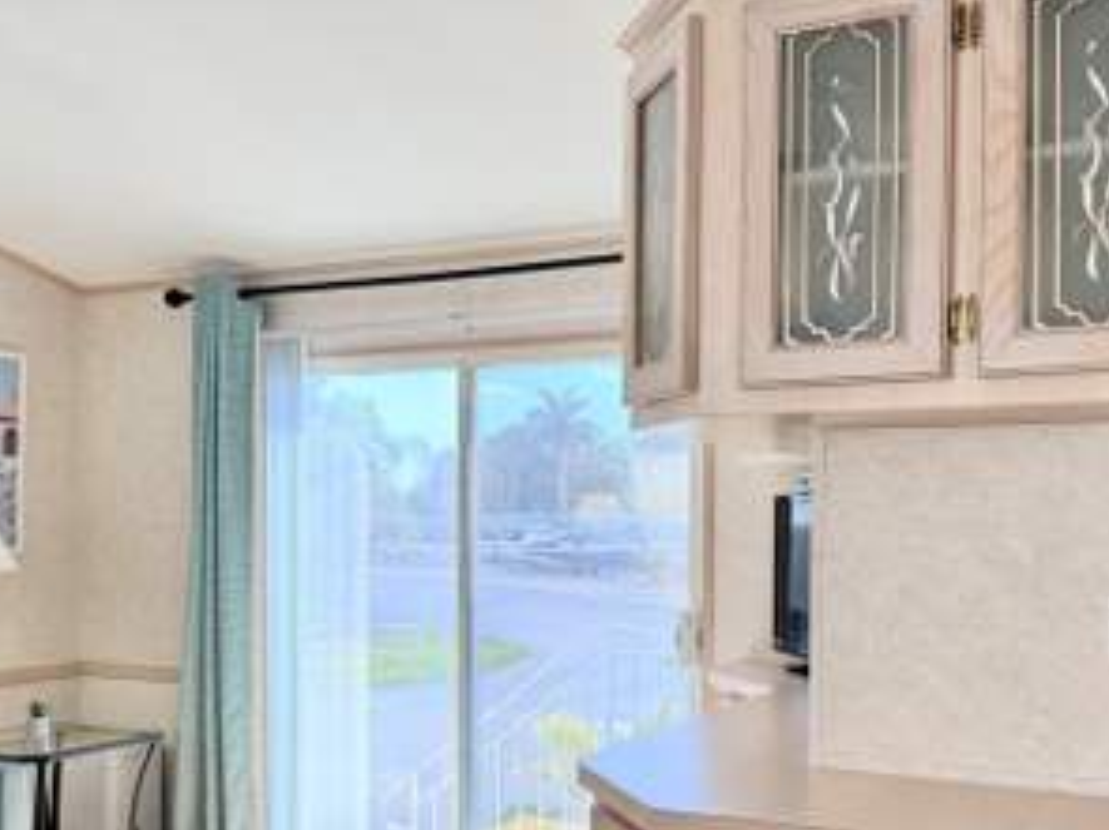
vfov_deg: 36.5
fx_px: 1249
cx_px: 658
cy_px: 546
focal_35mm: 39
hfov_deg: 47.6
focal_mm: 6.76
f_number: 1.78
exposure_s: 1/187
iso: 80
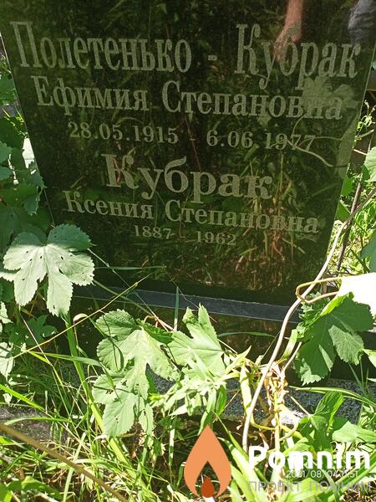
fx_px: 406
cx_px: 188
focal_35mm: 28
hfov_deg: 49.7
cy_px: 251
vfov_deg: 63.4
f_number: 1.8
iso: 114
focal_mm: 4.05
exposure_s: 1/274
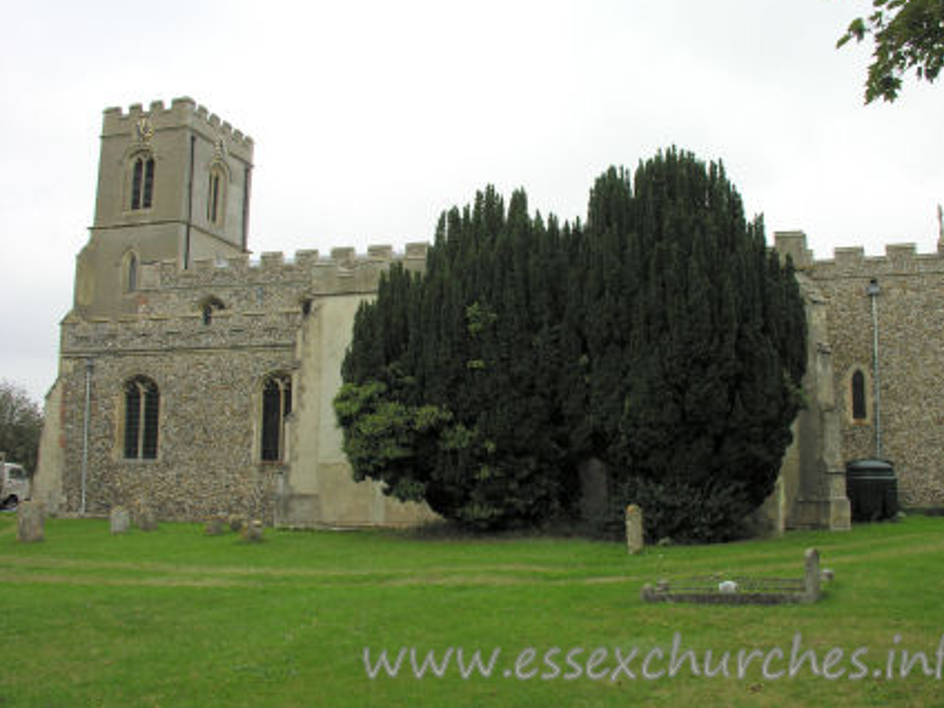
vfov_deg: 37.7
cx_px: 510
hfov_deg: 48.9
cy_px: 333
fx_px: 1036
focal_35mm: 38
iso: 50
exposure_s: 1/150
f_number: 5
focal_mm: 8.9
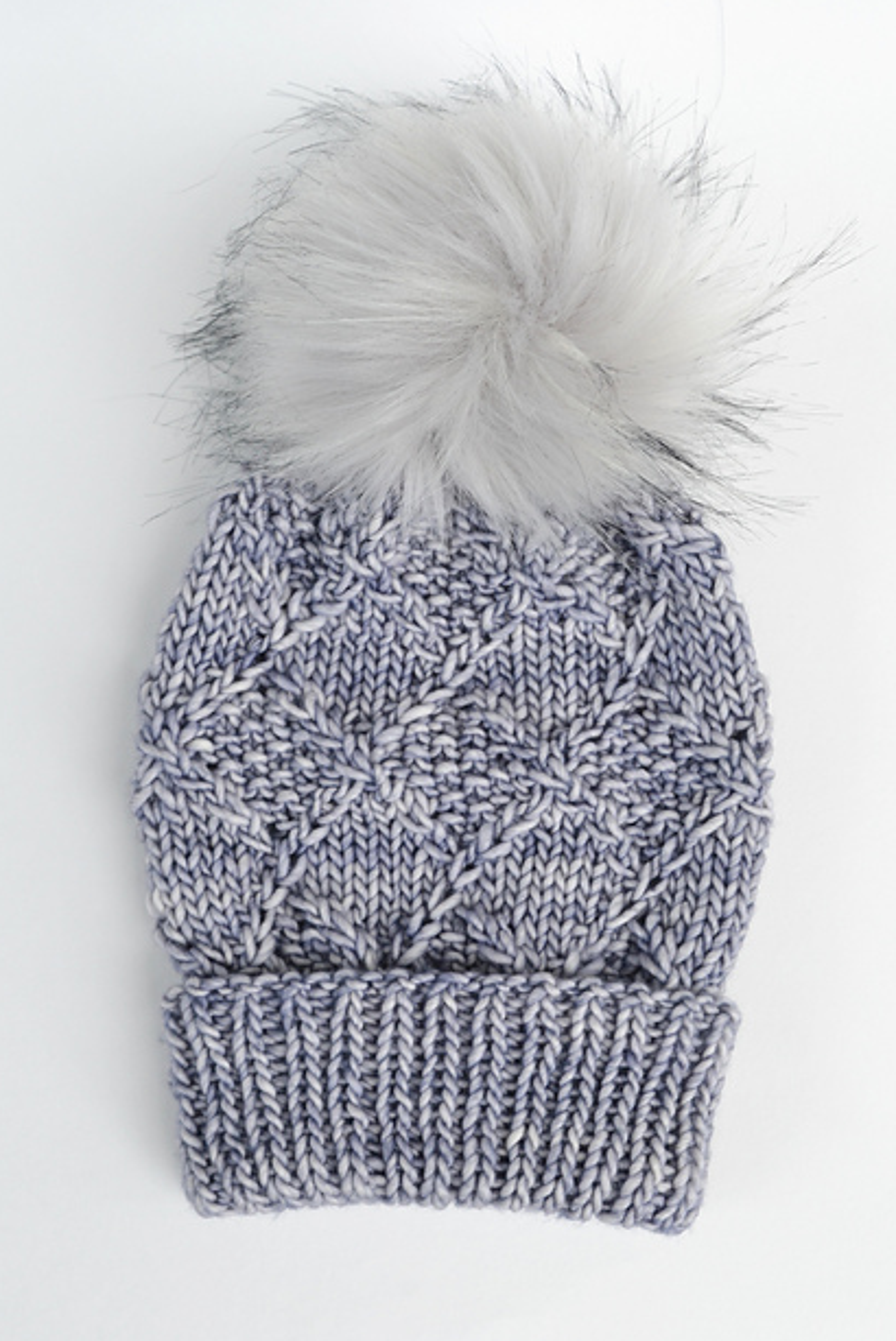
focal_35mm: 50
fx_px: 1864
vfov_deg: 39.6
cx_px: 453
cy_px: 670
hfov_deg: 27.0
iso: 400
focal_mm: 32
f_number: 9
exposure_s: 1/50
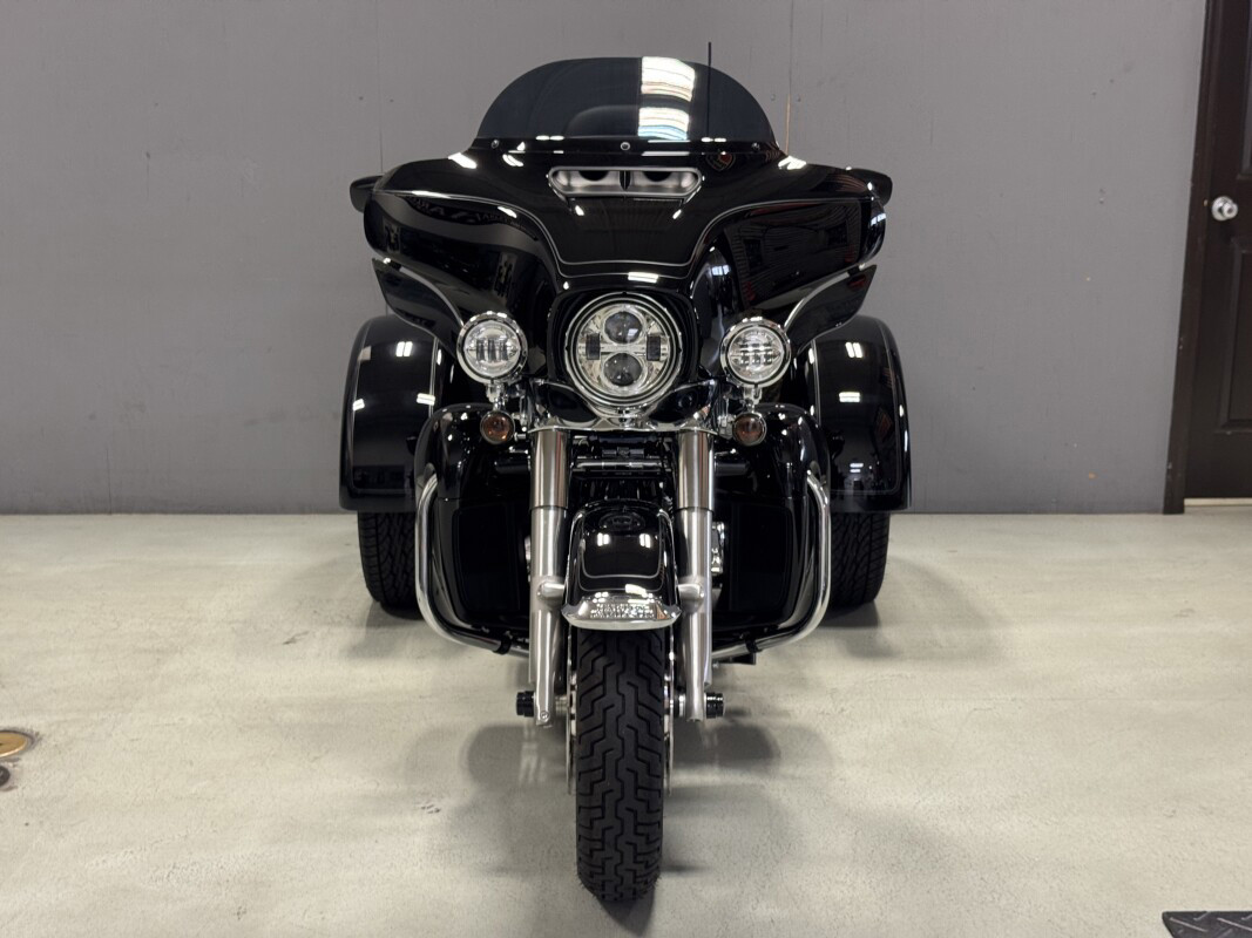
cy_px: 469
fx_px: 1736
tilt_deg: -12.6
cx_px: 626
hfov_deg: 39.7
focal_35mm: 48
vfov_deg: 30.3
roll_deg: -1.0
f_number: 1.78
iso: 160
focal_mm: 6.76
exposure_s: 1/60
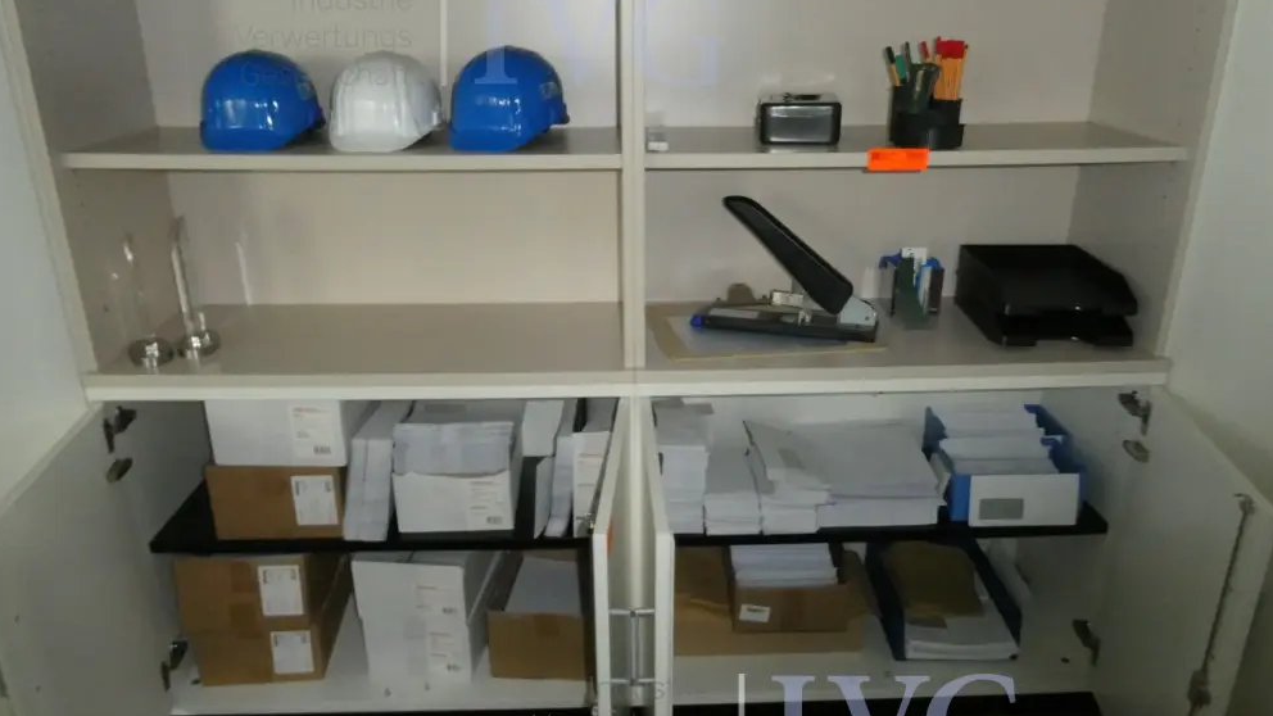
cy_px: 380
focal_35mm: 27
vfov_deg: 42.9
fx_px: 911
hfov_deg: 69.9
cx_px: 629
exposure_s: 1/60
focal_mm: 4.3
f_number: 3.3
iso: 800
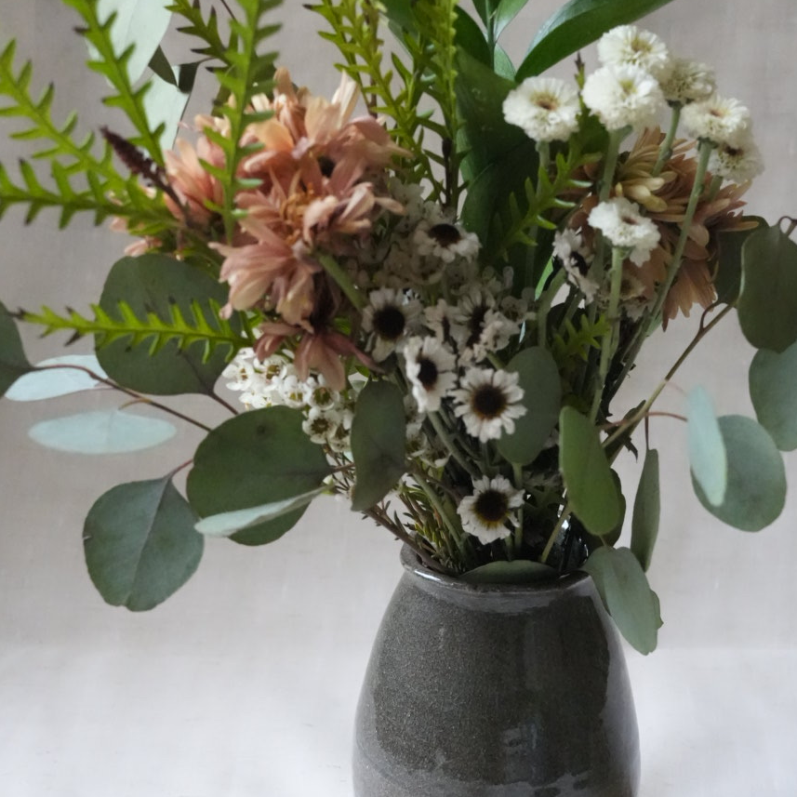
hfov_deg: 22.4
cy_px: 457
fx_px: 2006
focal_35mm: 77
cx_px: 500
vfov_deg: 22.5
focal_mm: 48
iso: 16000
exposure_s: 1/320
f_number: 8
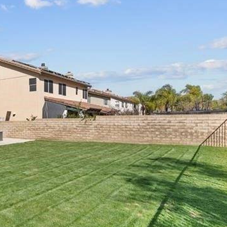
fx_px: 237
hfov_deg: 41.0
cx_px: -22
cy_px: 120
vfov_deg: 51.1
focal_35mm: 32
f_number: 9
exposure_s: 1/100
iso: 200
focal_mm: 13
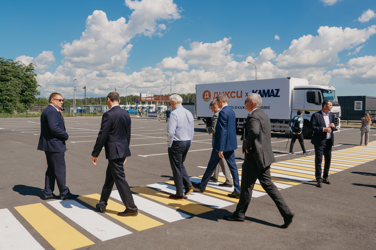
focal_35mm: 28
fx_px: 292
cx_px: 188
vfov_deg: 46.4
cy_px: 125
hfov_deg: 65.5
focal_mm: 28
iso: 160
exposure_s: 1/200
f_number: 11
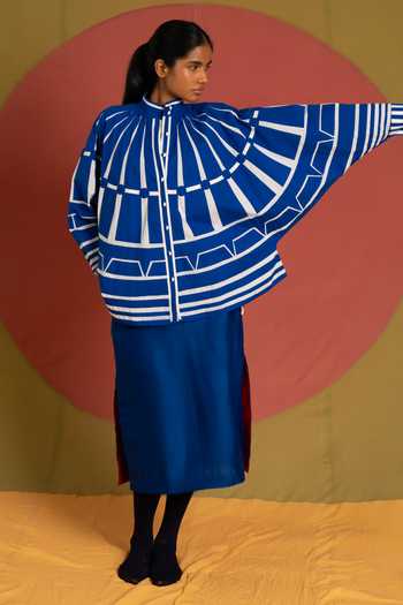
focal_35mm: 42
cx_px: 202
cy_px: 302
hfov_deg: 31.9
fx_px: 705
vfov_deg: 46.4
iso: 1250
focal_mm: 42
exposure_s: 1/250
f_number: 2.8
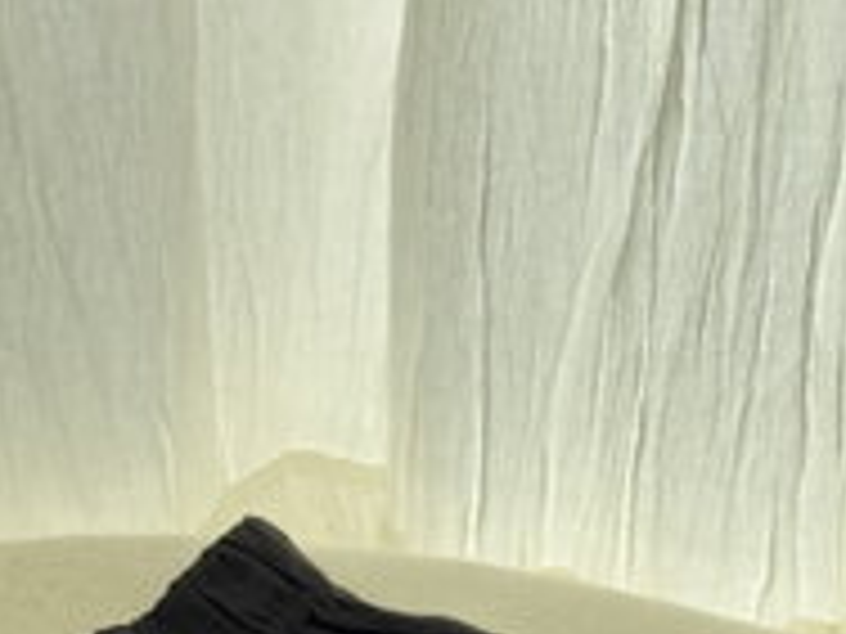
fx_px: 3324
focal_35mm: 136
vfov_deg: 10.4
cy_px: 1081
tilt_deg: -61.8
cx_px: 27
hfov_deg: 14.3
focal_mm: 6.76
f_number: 1.78
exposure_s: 1/50
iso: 160
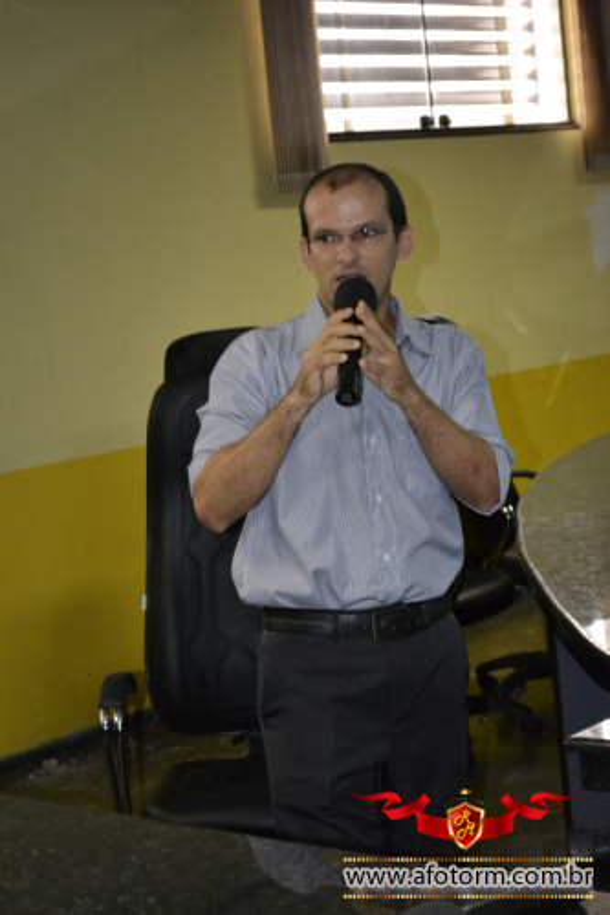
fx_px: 2098
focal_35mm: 82
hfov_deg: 16.5
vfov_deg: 24.6
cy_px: 458
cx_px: 305
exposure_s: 1/60
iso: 3200
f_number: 5.6
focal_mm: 55
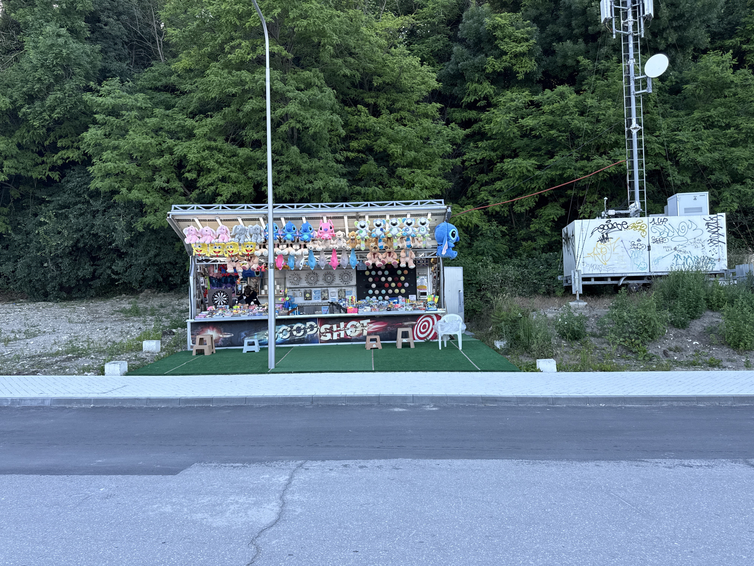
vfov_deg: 56.8
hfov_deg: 71.6
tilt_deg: +0.7
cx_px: 377
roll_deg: +0.7
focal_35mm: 24
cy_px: 283
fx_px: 523
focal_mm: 6.76
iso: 80
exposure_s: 1/494
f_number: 1.78
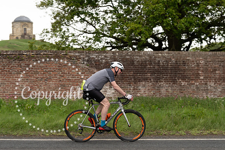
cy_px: 70
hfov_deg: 26.2
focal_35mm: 77
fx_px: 484
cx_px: 115
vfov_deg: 17.6
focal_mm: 70
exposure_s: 1/1000
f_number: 3.5
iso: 320
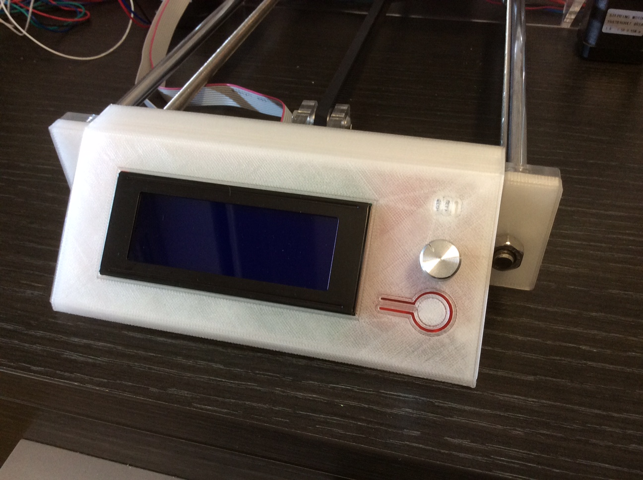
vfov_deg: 44.1
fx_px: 594
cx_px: 322
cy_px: 240
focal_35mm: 32
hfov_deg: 56.9
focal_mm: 3.3
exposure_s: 1/24
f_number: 2.4
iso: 80
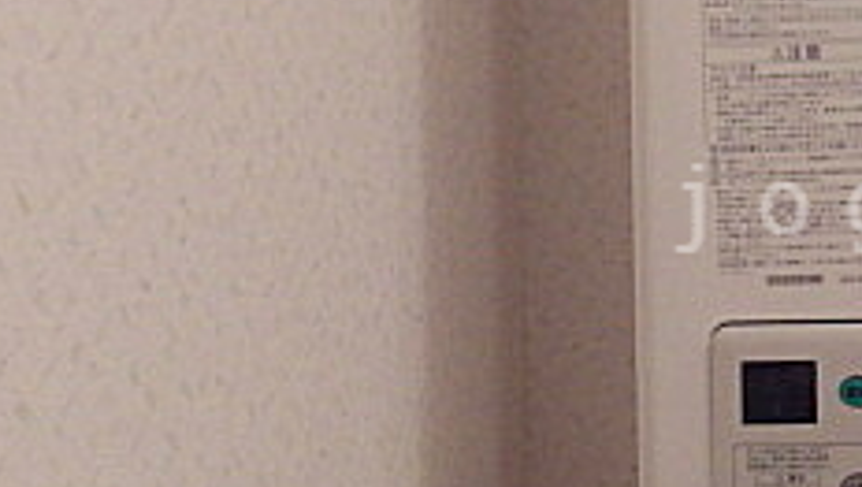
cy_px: 208
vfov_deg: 18.3
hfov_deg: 29.1
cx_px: 929
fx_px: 1510
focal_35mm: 66
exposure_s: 1/45
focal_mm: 4
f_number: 3.1
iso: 250
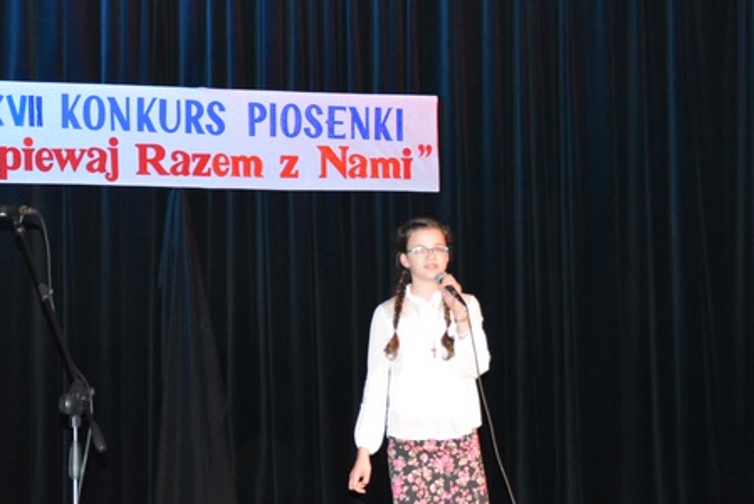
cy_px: 293
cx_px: 359
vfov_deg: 12.8
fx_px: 2242
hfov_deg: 19.1
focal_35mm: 107
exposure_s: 1/60
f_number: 4.5
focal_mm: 40
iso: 3200
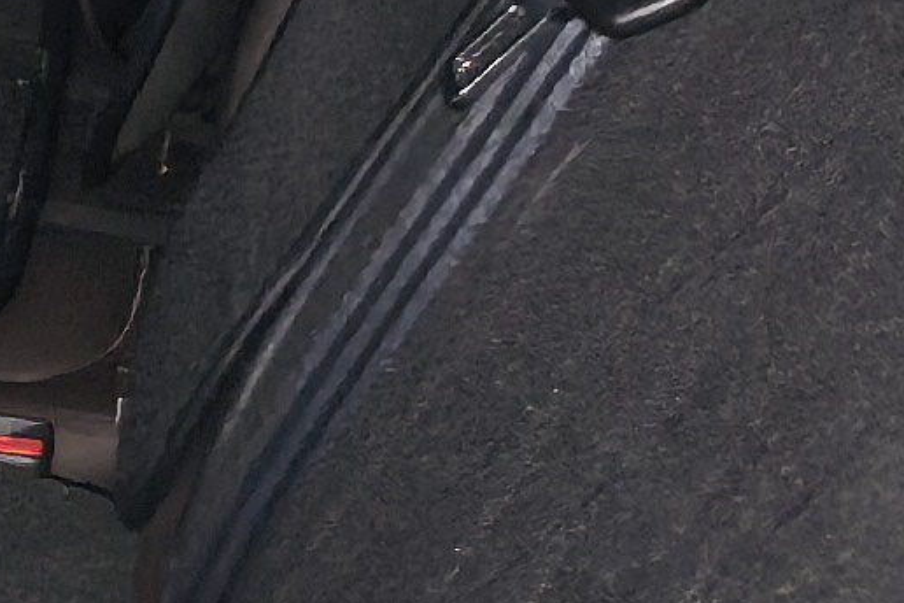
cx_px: -1365
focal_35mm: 198
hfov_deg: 9.2
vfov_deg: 6.9
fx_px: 4972
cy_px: 23
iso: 400
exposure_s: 1/33.2
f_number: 1.4
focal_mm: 5.75
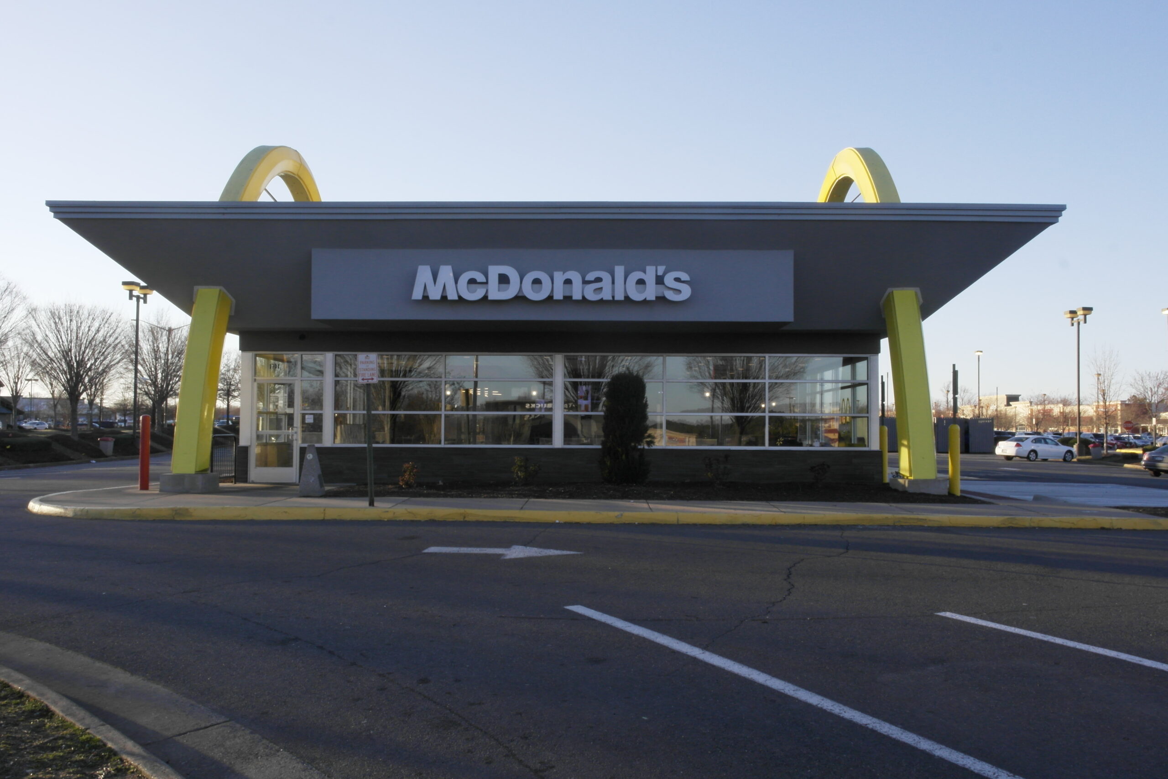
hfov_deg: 61.9
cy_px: 390
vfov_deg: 43.6
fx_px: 973
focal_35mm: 30
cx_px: 584
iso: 800
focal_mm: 20
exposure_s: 1/40
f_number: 22
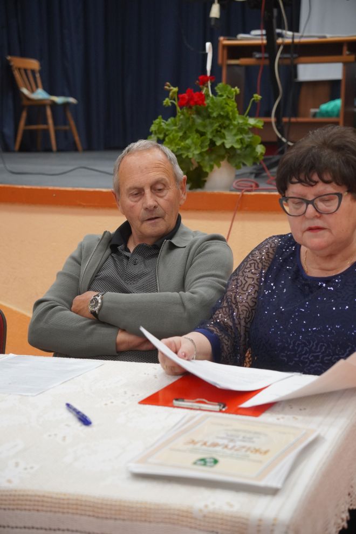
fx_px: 1112
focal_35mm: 75
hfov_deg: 18.2
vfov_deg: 27.0
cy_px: 267
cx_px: 178
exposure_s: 1/160
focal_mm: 50
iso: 2000
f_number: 3.5
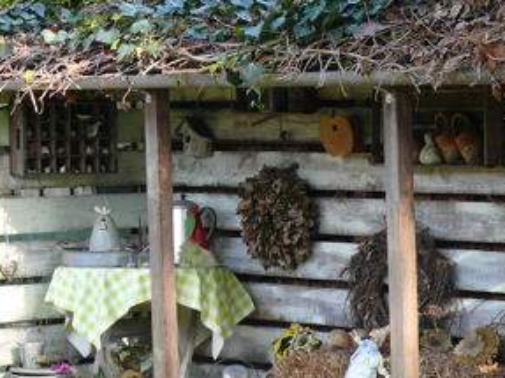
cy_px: 302
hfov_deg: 12.7
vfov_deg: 9.5
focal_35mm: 155
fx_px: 2260
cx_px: 338
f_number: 3.2
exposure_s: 1/100
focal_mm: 12.4
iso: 100
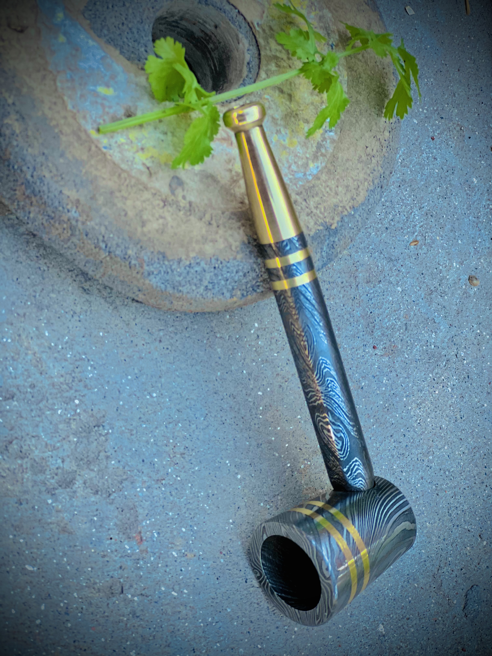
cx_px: 246
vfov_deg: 25.3
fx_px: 1459
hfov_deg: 19.1
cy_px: 328
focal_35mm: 77
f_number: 2.8
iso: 100
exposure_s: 1/121
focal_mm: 9
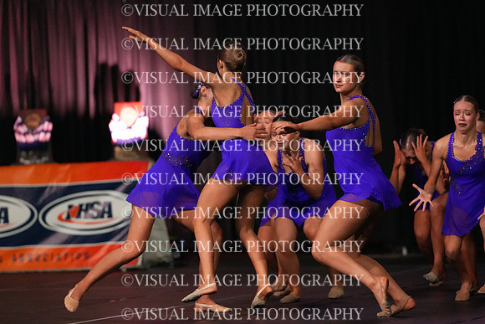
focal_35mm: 300
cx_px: 242
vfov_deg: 4.6
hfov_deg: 6.9
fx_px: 4042
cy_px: 162
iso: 16000
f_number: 3.5
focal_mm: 300
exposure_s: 1/1250
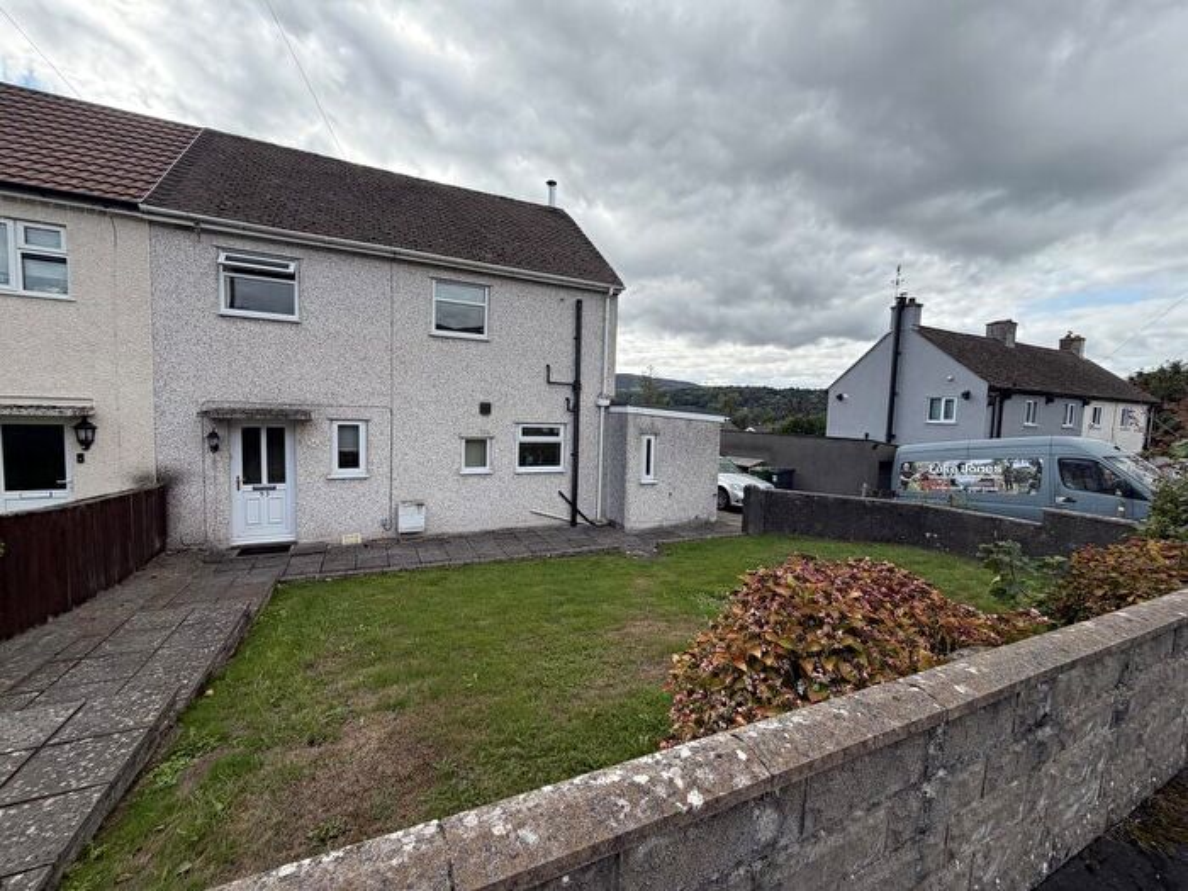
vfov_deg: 85.7
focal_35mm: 14
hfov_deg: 102.1
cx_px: 594
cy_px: 446
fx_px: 480
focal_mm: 2.22
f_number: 2.2
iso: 32
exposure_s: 1/770
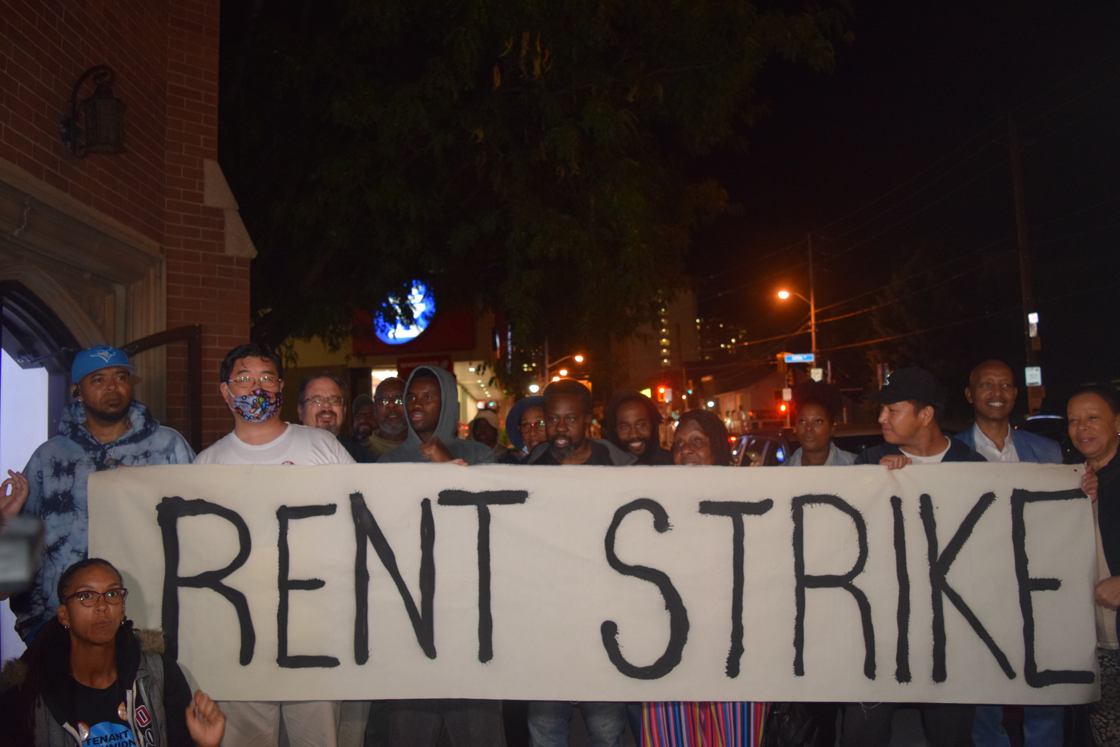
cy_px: 374
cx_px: 560
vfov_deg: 48.0
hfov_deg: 67.4
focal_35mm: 27
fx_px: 840
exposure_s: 1/60
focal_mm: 18
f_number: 3.5
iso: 1600
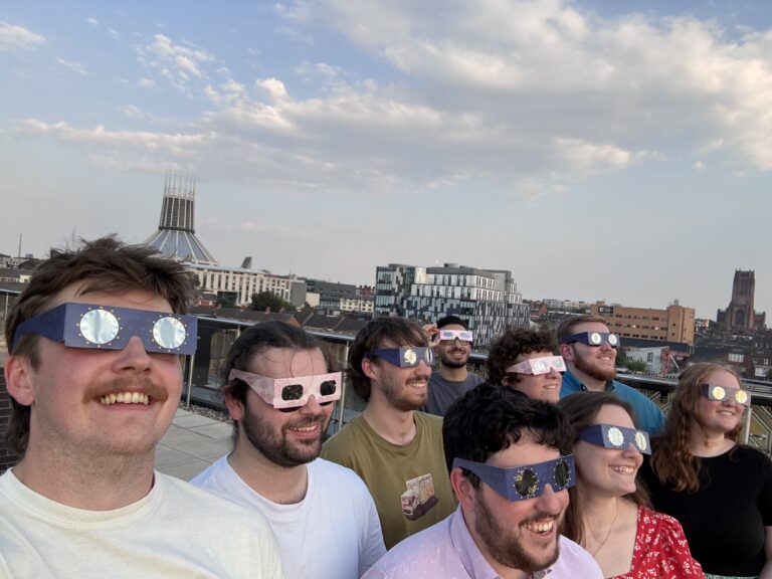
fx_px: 513
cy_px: 290
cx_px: 386
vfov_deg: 58.9
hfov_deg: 73.9
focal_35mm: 23
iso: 32
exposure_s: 1/122
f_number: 1.9
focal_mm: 2.69
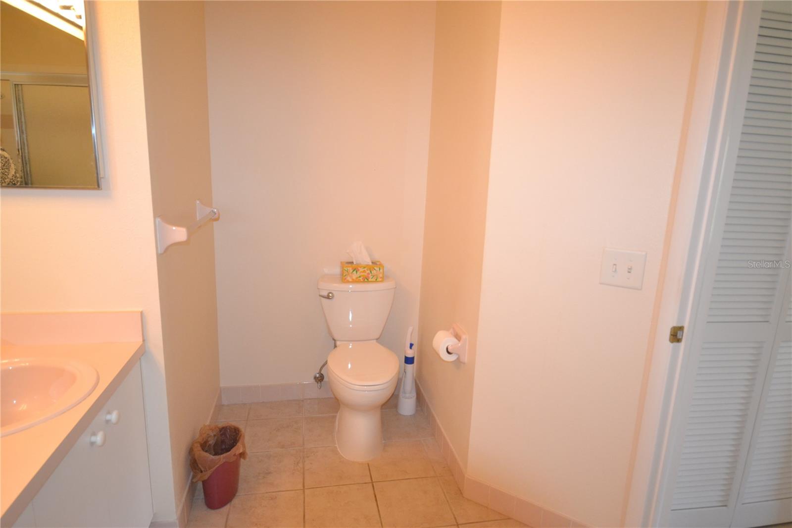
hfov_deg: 81.2
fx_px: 462
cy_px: 264
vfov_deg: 59.5
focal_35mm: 21
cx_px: 396
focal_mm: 14
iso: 1250
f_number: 4
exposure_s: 1/60
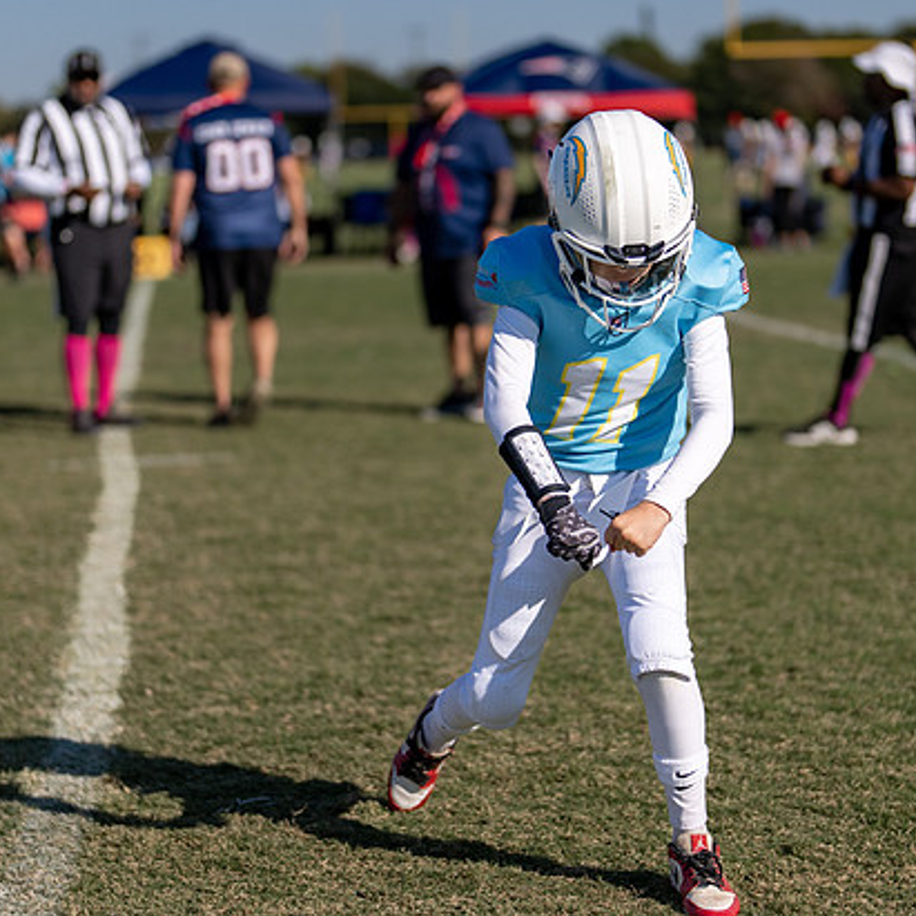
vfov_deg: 17.9
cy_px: 409
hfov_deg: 17.9
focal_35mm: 97
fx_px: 2904
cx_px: 448
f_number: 1.2
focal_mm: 50
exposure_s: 1/20000
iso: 100
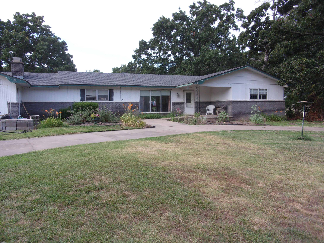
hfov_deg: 63.4
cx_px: 162
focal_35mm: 28
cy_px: 122
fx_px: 262
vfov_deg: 49.7
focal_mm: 5.1
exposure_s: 1/200
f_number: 3.9
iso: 80
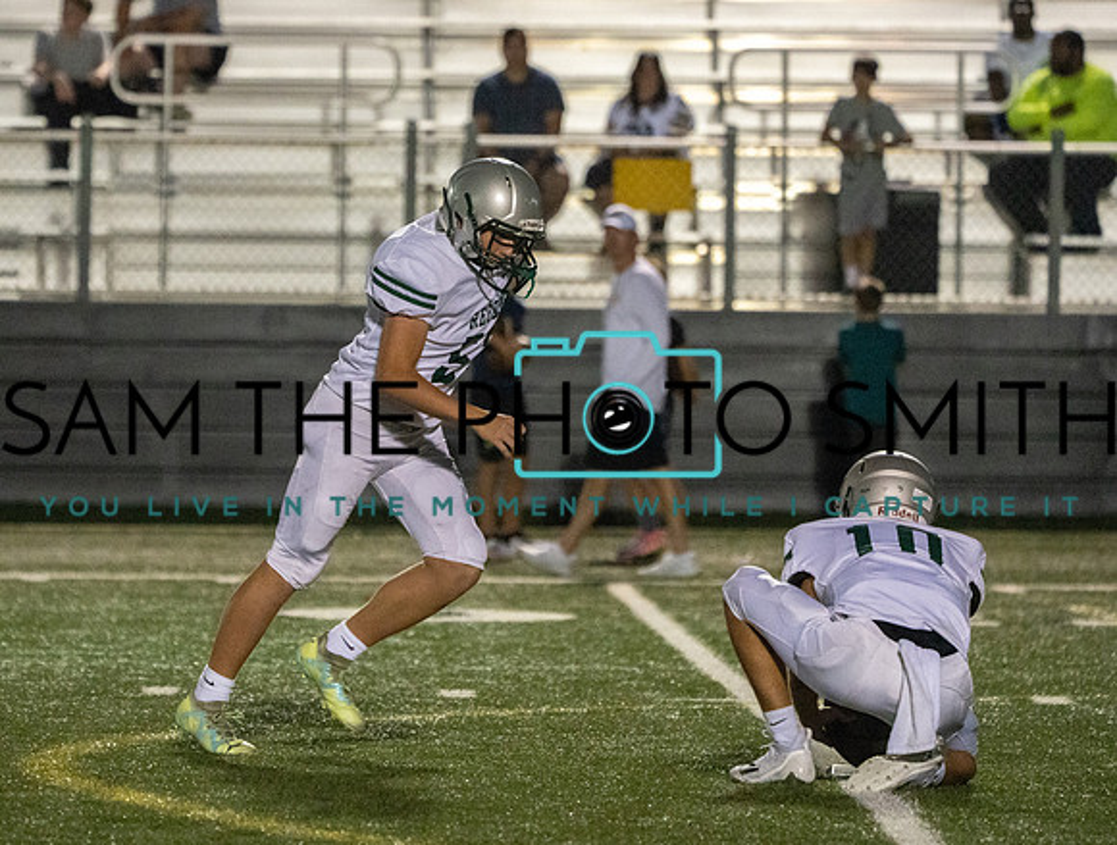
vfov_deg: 4.5
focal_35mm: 335
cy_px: 376
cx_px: 414
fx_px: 10860
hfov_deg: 5.9
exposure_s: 1/1000
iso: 20000
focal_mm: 271
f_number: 5.6
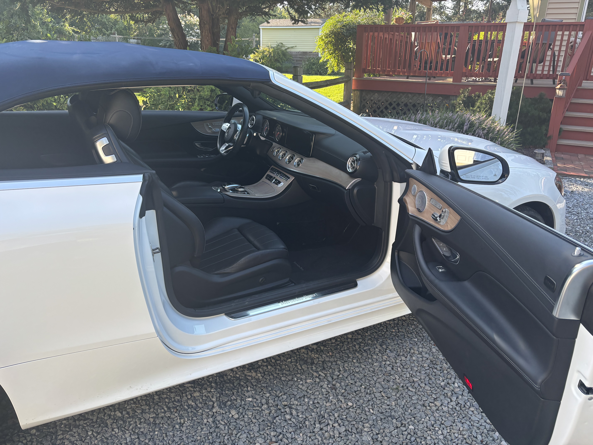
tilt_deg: -18.9
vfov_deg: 53.1
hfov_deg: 67.3
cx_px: 296
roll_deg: -1.9
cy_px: 222
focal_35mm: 26
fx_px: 445
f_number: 1.6
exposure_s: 1/458
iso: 50
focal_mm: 5.96
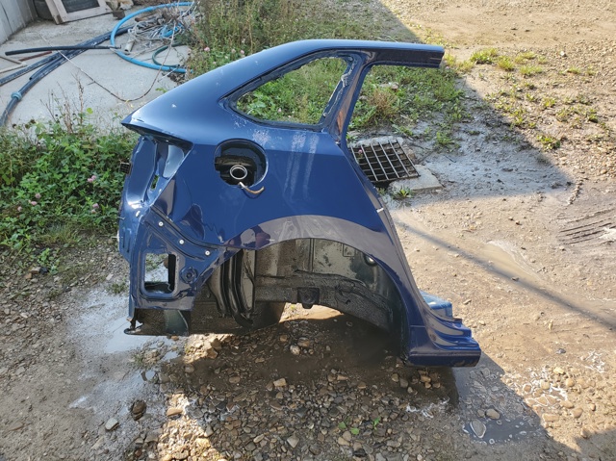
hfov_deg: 67.3
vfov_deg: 53.0
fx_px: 462
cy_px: 230
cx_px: 308
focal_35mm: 26
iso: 50
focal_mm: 4.3
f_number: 2.4
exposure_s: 1/192
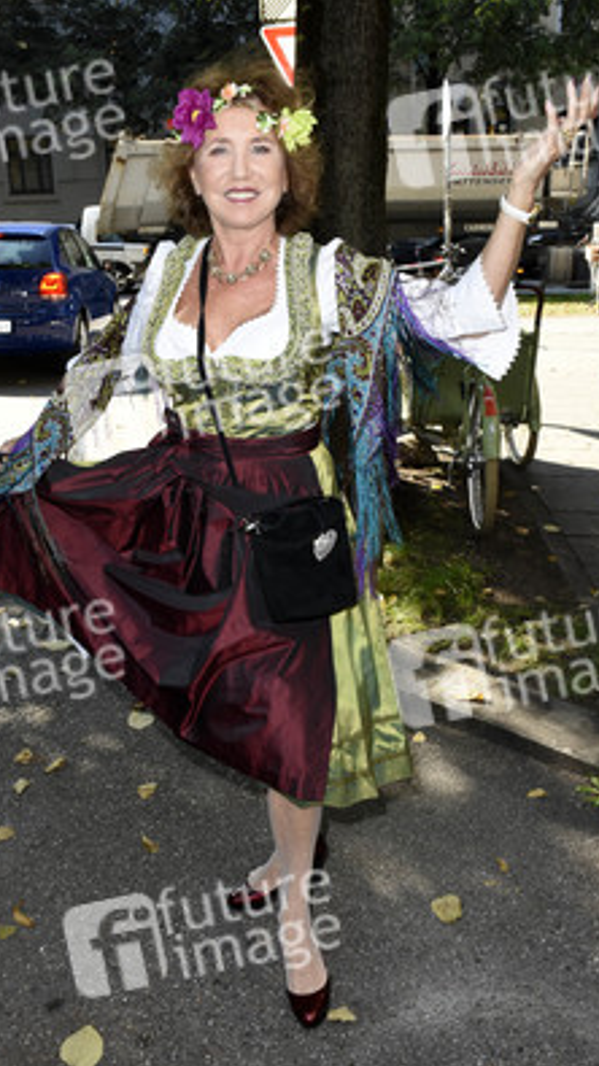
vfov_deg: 56.6
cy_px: 529
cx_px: 281
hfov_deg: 33.7
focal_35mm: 35
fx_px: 989
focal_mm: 22
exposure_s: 1/160
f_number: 8
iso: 500
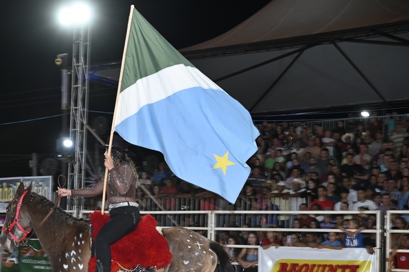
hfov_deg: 27.5
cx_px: 125
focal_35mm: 73
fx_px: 829
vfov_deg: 18.5
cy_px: 202
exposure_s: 1/60
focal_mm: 48
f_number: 4
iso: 1000
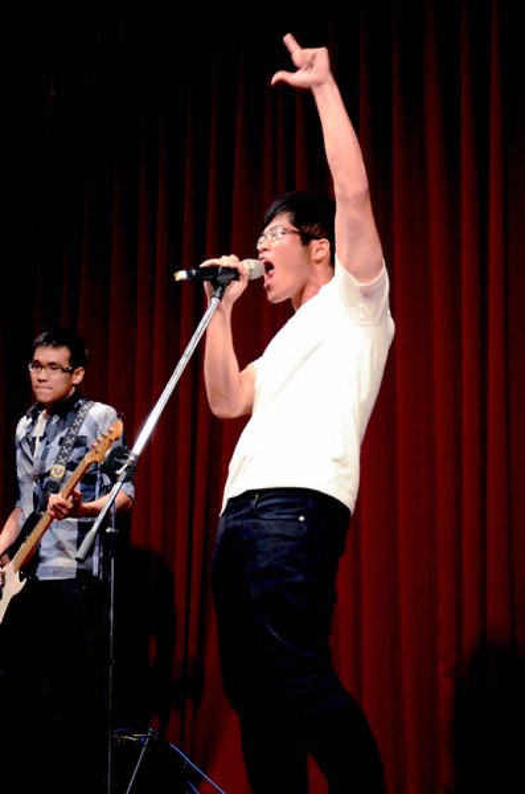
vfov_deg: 39.0
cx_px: 262
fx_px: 1121
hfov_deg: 26.3
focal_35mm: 51
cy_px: 397
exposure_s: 1/100
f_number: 4.2
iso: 3200
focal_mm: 34
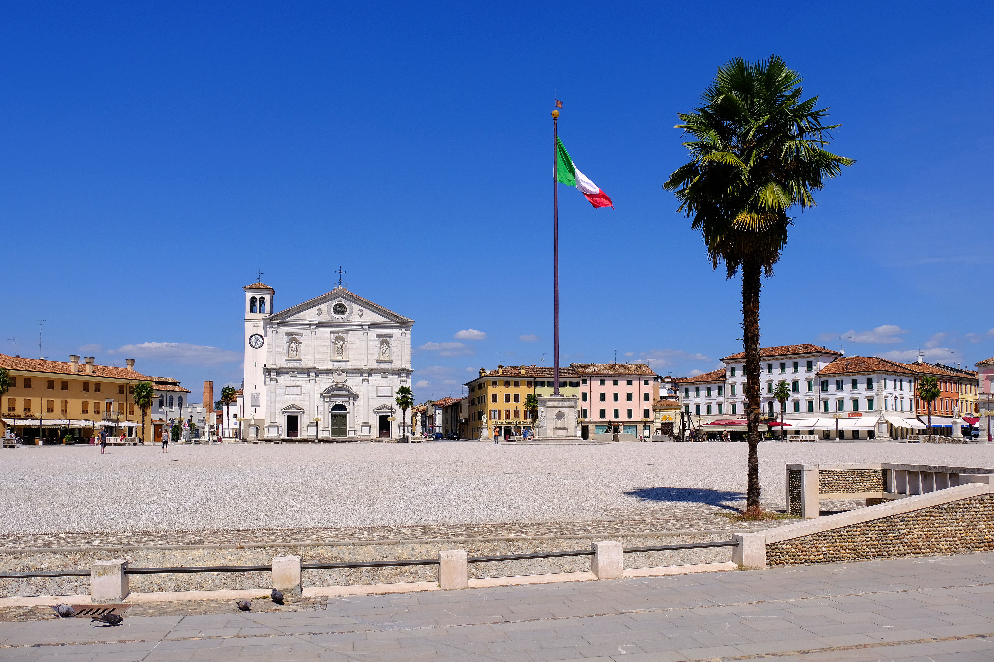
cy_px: 331
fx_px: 801
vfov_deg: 45.0
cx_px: 497
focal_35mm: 29
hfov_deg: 63.7
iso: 200
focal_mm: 19
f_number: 9
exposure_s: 1/480
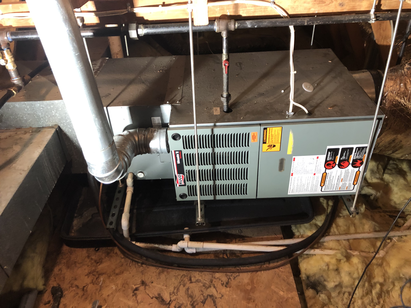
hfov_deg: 63.4
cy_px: 154
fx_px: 332
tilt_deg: -37.6
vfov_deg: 49.7
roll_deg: +3.3
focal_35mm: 28
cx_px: 206
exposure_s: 1/15
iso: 80
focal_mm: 3.99
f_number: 1.8
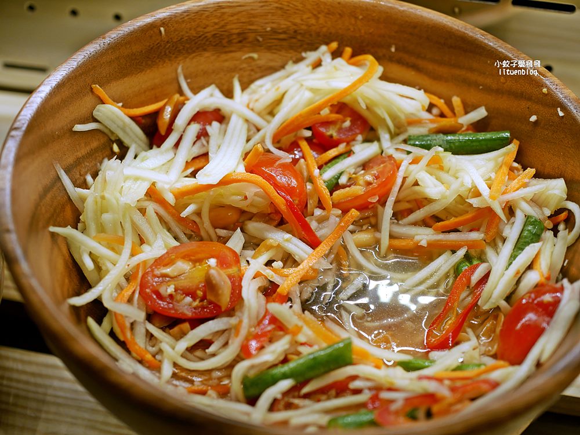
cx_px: 290
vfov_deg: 29.1
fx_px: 838
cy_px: 218
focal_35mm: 50
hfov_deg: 38.2
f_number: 2.2
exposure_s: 1/500
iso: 200
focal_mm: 25
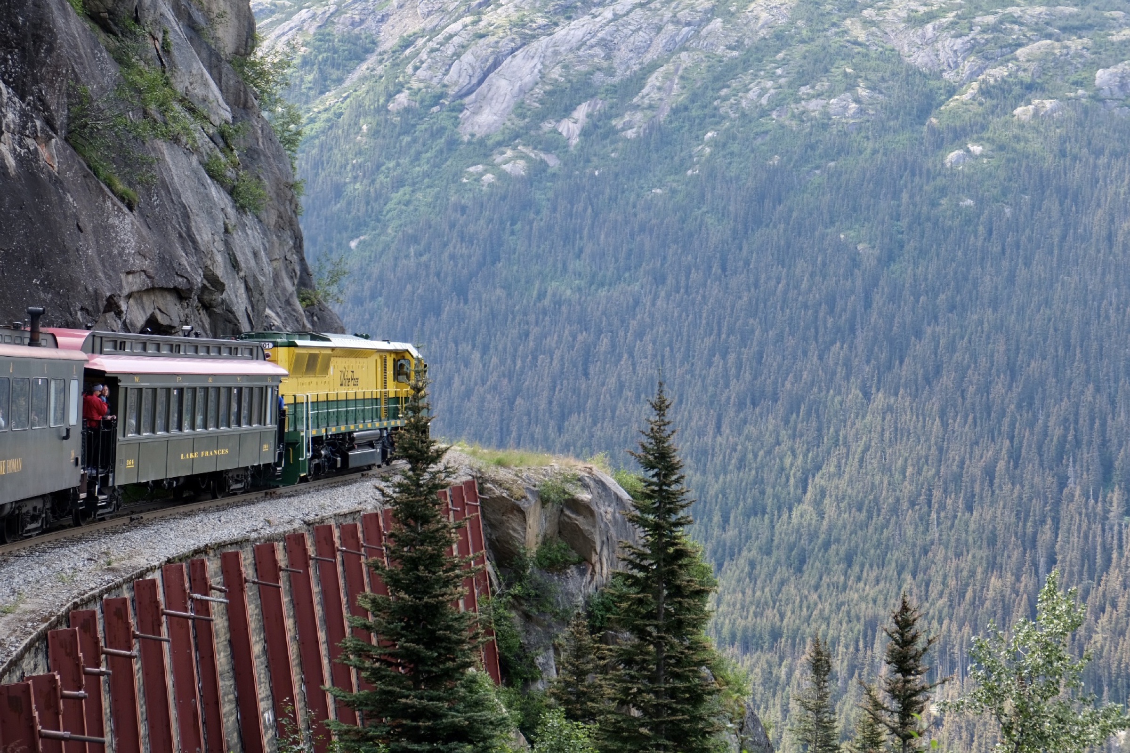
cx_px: 565
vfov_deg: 17.9
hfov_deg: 26.7
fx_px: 2385
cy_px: 376
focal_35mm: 76
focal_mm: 50.5
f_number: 7.1
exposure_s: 1/125
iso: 320
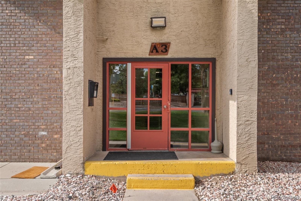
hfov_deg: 54.4
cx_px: 150
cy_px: 100
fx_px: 293
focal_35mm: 35
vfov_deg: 37.8
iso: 320
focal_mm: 35
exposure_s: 1/50
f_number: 9
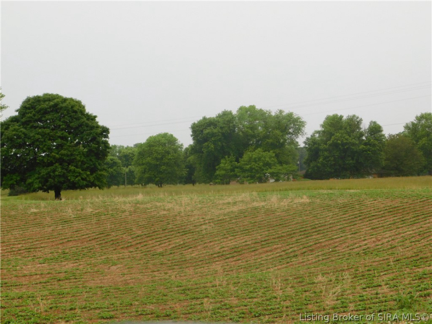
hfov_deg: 27.4
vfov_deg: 20.7
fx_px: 886
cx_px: 216
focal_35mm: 71
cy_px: 162
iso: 125
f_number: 4.3
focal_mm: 12.6
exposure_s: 1/50
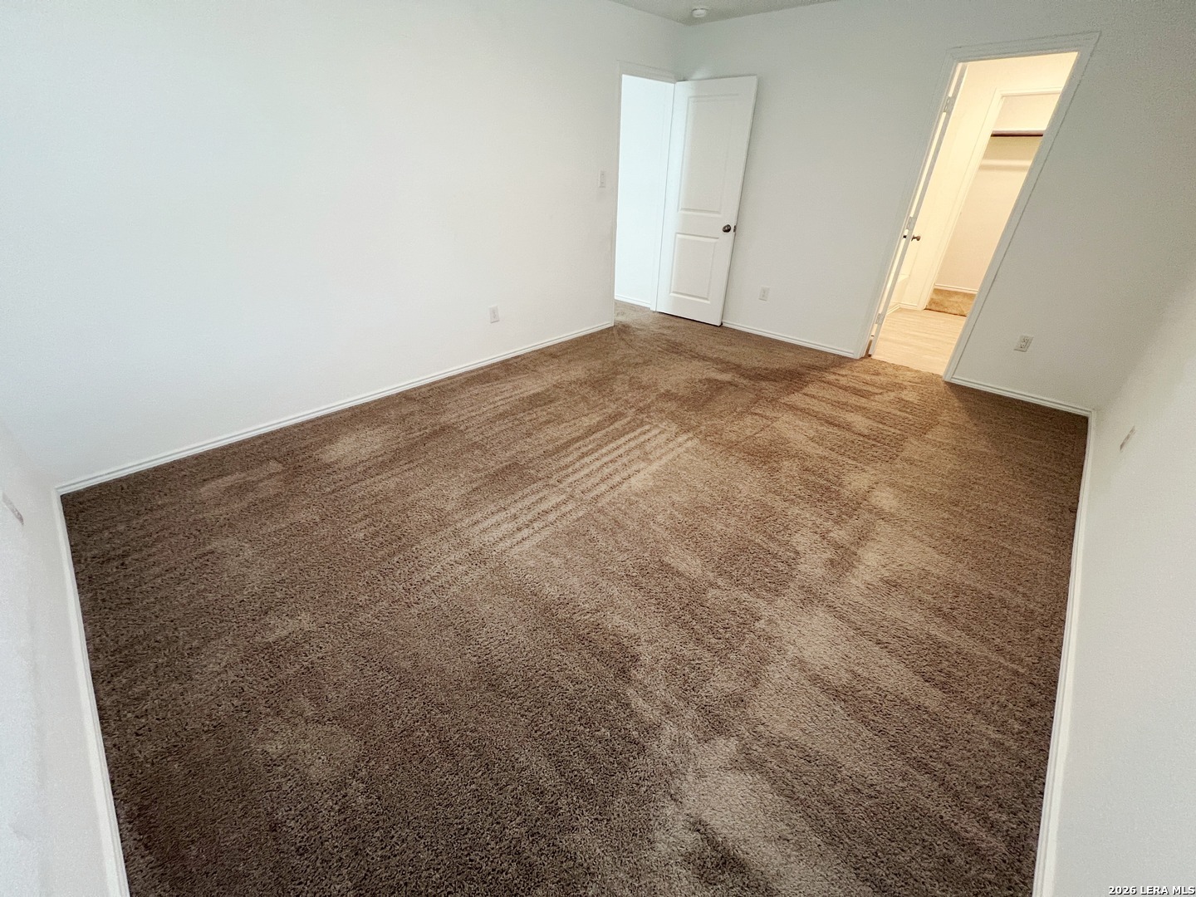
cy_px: 448
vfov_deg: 89.9
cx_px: 598
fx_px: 449
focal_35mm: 13
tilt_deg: -31.1
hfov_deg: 106.2
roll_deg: -2.2
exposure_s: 1/60
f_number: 1.8
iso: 320
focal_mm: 1.57
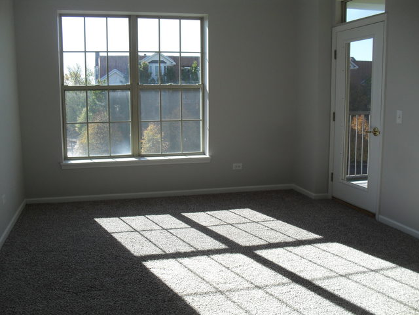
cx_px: 210
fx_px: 424
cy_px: 158
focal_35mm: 35
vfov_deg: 40.7
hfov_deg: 52.6
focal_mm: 6.3
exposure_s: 1/350
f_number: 3.2
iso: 100
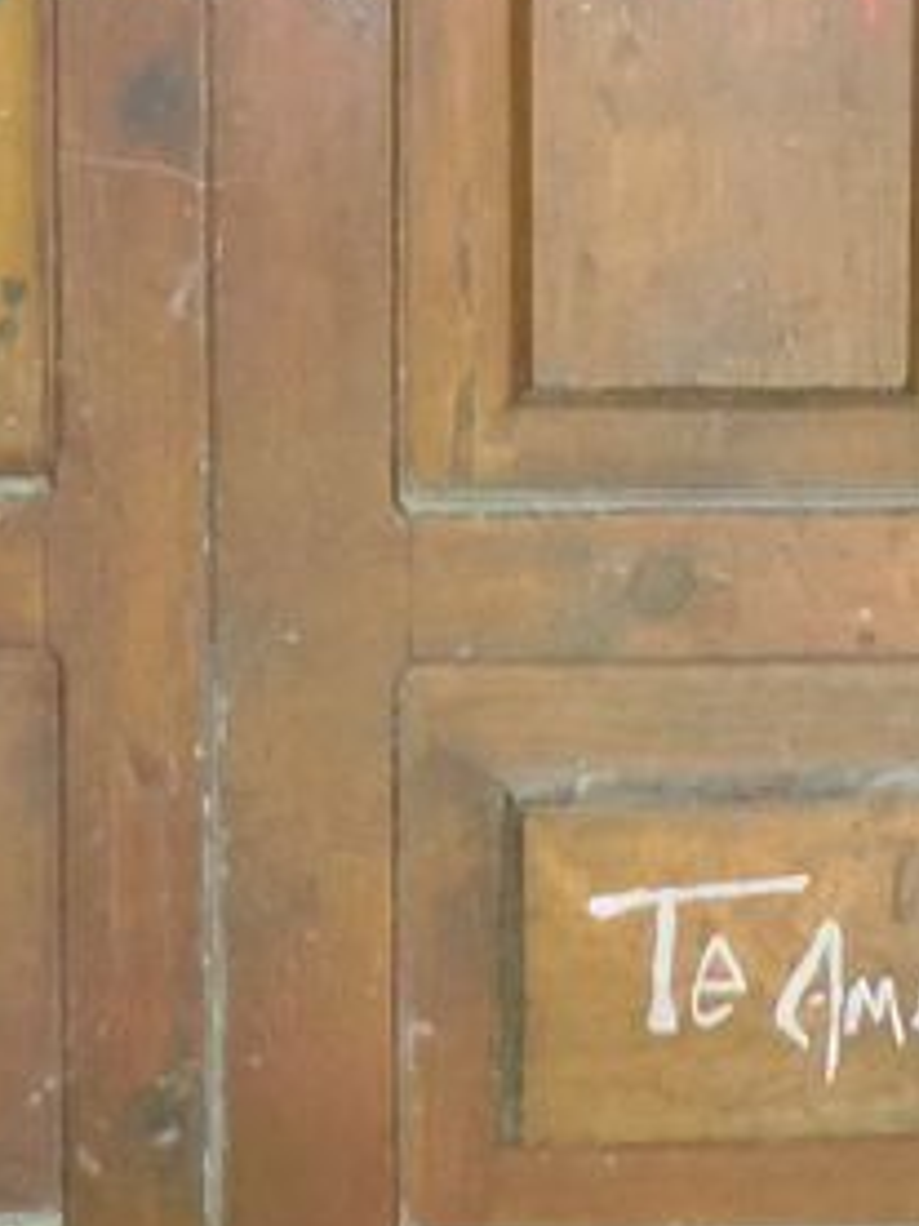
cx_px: 662
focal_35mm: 104
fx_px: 3681
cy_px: -138
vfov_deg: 18.2
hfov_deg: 14.2
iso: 400
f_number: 3.9
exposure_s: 1/40
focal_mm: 5
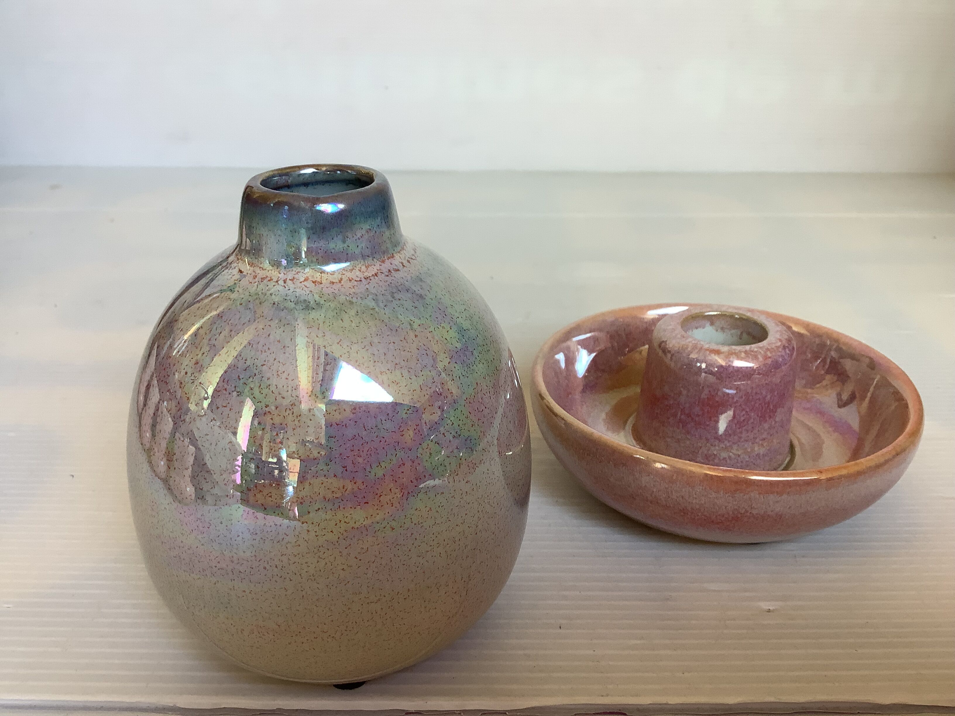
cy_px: 358
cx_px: 478
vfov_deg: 45.4
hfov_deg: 58.4
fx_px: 855
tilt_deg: -24.3
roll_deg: +0.0
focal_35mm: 31
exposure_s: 1/50
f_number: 2.4
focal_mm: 3.3
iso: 50
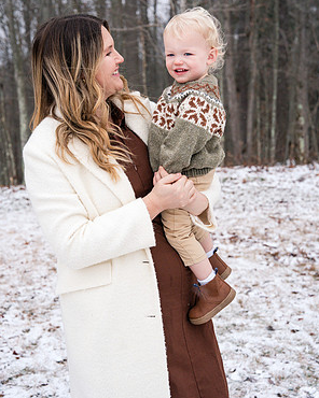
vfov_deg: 23.8
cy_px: 166
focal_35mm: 80
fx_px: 944
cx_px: 160
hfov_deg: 19.2
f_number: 6.3
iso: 1000
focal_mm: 70
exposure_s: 1/250
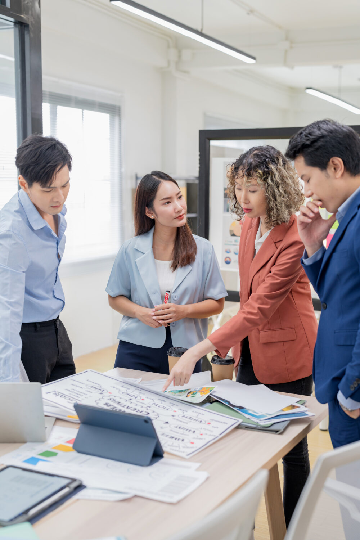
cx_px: 180
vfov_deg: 39.6
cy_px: 270
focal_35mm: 50
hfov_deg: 27.0
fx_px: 750
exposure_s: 1/160
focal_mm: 50
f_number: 2.2
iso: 500
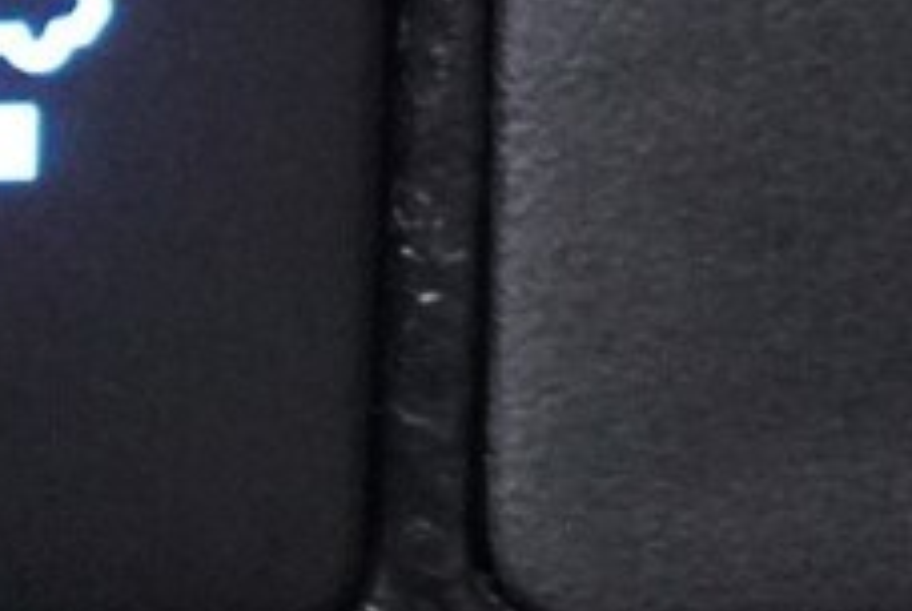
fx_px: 8943
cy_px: 109
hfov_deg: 5.3
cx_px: -2262
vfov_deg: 3.9
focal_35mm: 353
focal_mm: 33
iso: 6400
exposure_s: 1/5
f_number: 5
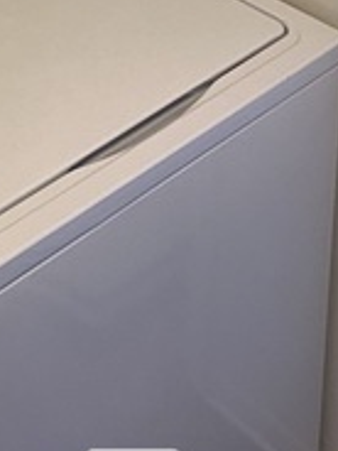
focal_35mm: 94
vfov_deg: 18.0
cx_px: -132
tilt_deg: -19.2
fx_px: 1224
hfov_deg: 14.9
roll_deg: +4.1
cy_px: -271
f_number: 1.8
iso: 80
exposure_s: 1/60
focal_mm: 4.25
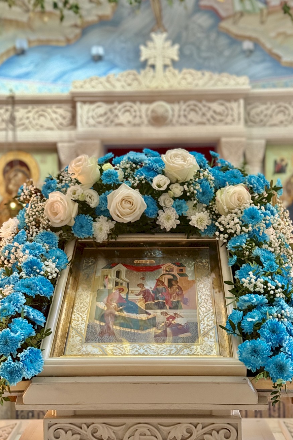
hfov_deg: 26.5
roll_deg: +1.3
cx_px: 151
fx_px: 623
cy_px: 222
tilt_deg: +0.0
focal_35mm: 51
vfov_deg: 38.9
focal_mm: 6.76
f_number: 1.78
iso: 800
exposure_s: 1/26
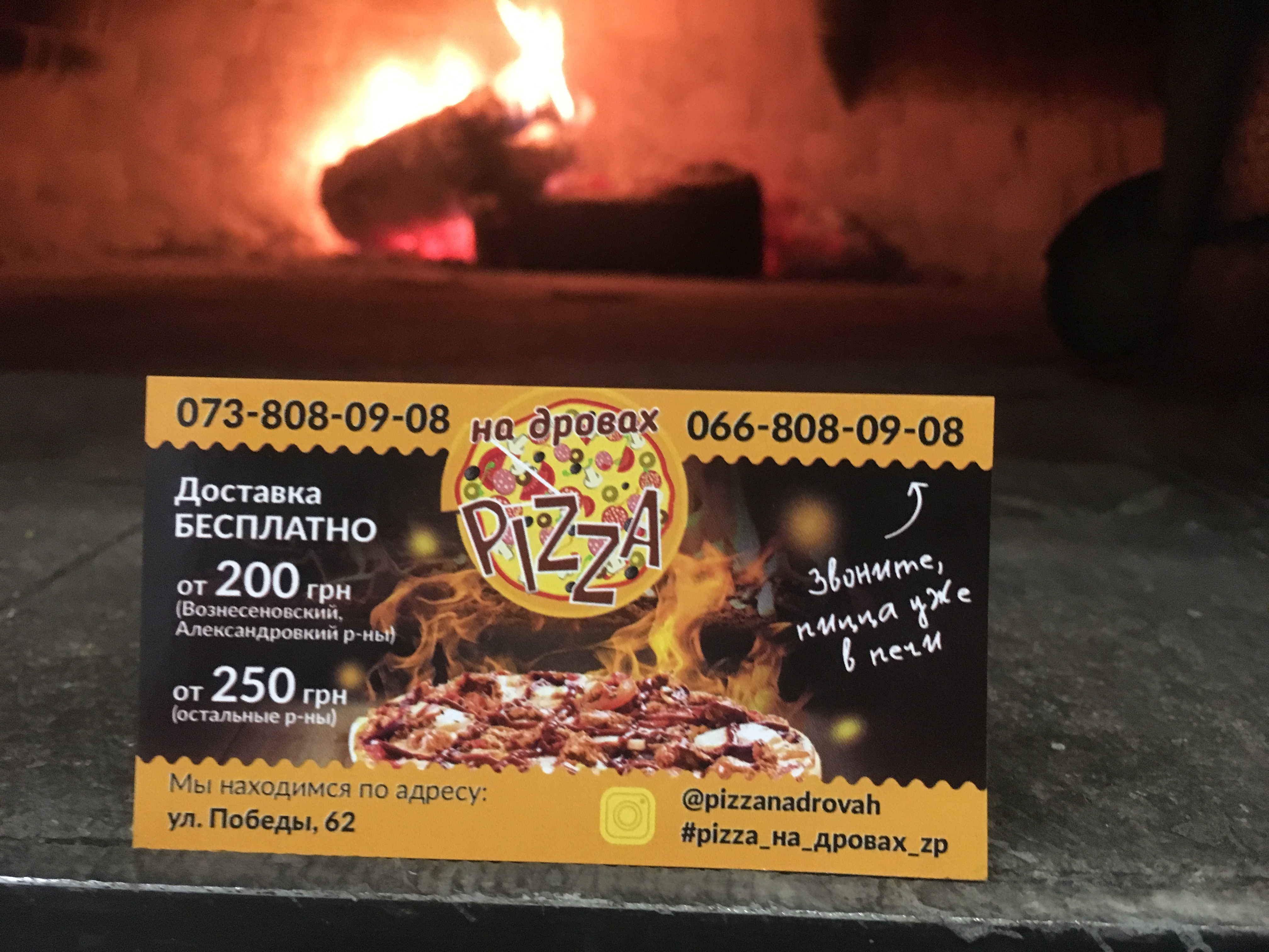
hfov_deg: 61.7
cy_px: 476
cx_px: 634
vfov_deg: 48.2
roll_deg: -1.5
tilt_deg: -13.0
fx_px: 1063
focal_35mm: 29
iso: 250
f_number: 2.2
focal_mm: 4.15
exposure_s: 1/17
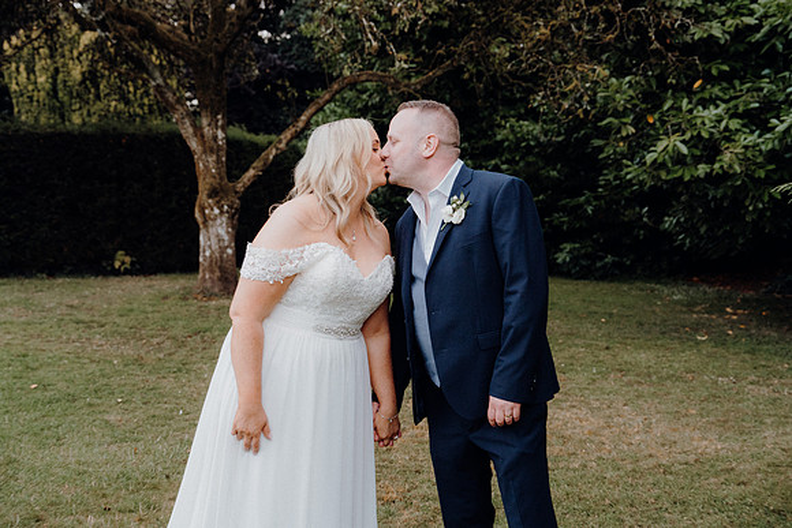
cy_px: 264
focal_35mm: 46
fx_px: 1012
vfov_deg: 29.3
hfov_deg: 42.7
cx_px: 396
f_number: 3.5
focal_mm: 46
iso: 3200
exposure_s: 1/160
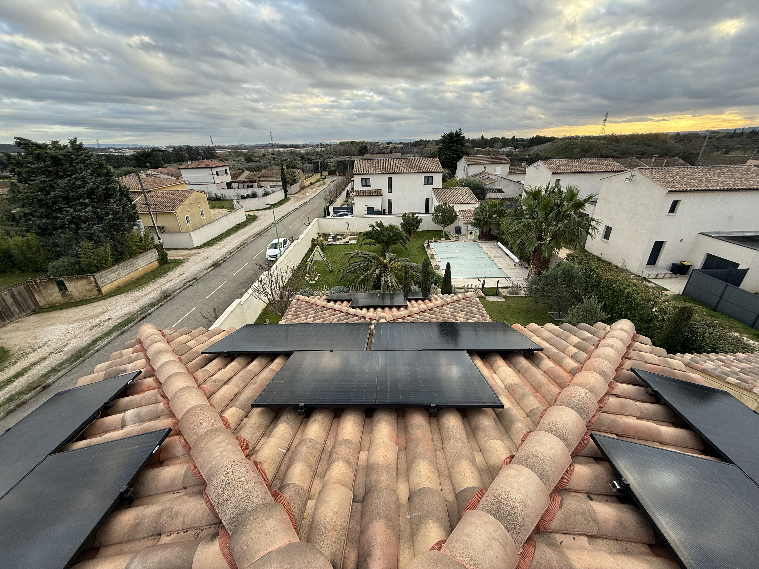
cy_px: 284
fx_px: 307
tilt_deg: -26.1
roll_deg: +1.5
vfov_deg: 85.7
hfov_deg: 102.1
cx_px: 380
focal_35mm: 14
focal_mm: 2.22
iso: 50
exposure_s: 1/113
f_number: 2.2
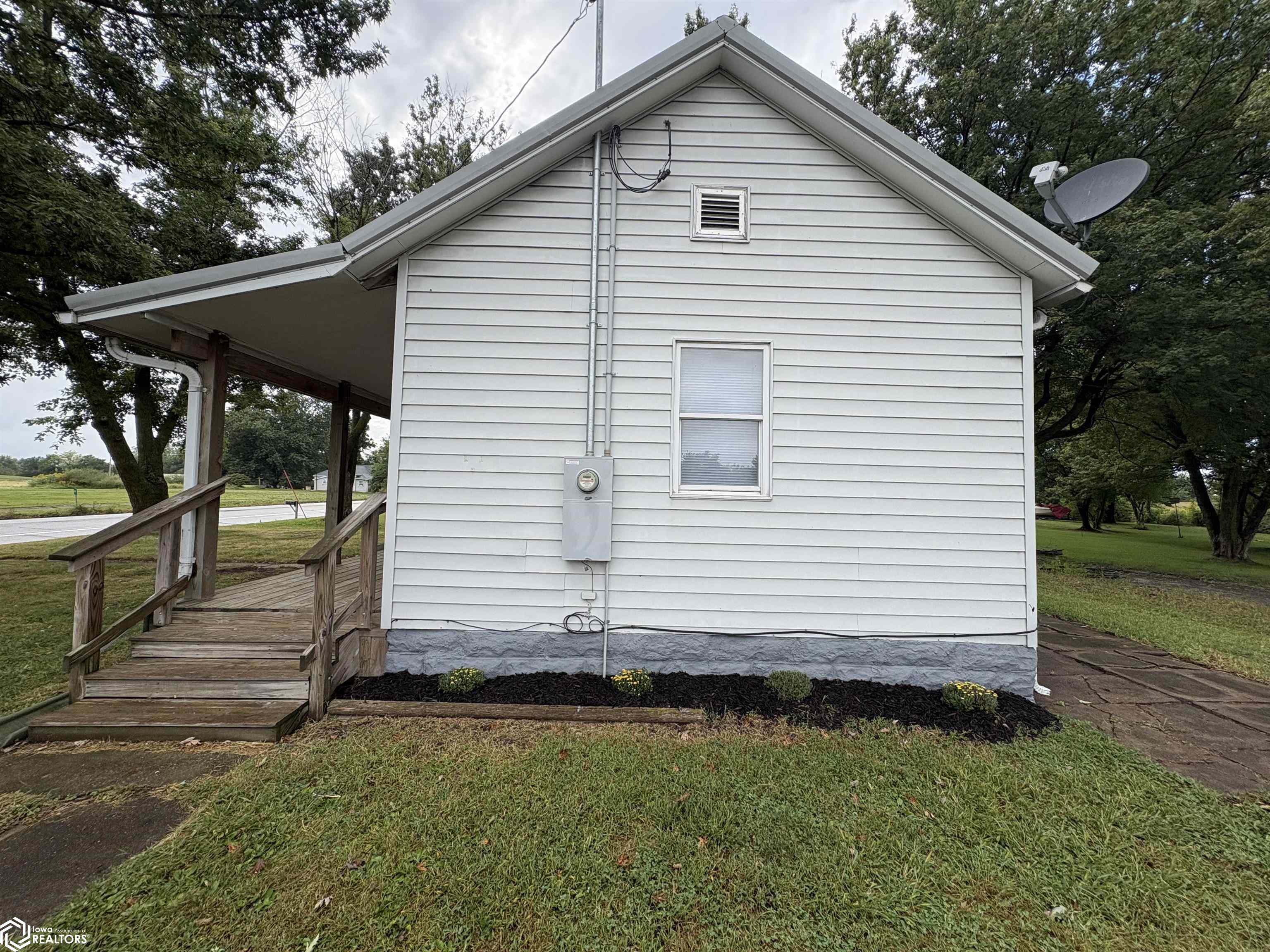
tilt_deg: +2.8
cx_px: 635
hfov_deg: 102.1
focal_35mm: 14
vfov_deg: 85.7
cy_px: 476
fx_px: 514
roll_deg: -1.2
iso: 50
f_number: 2.2
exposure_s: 1/812
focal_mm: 2.22
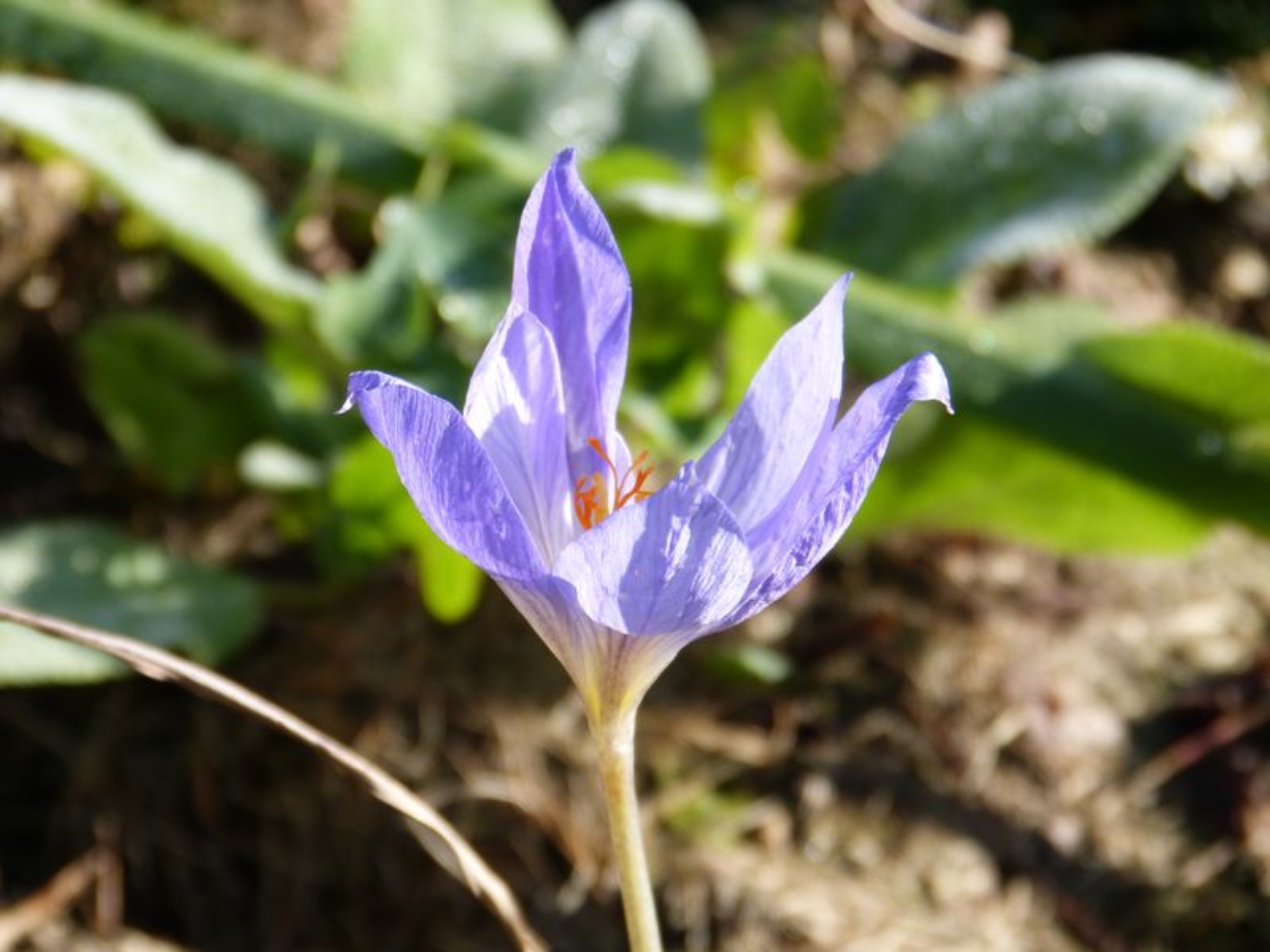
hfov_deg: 11.6
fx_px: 6237
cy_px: 476
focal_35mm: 170
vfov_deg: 8.7
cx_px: 635
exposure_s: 1/320
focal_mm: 30.7
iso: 100
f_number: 4
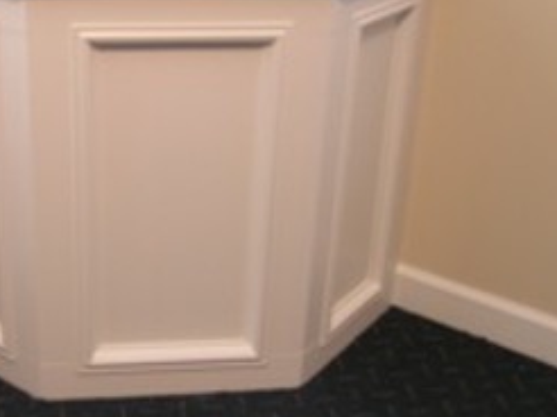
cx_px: 149
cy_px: 165
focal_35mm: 61
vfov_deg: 23.9
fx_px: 981
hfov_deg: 31.2
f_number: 3.1
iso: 50
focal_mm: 8
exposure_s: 1/3.9
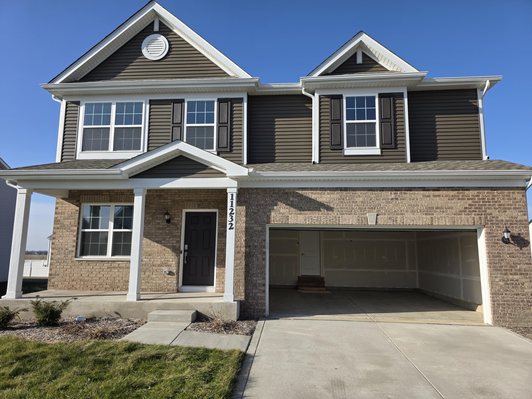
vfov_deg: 58.9
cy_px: 200
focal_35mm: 23
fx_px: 353
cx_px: 266
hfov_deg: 73.9
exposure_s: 1/5017
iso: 80
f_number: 1.7
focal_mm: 6.3
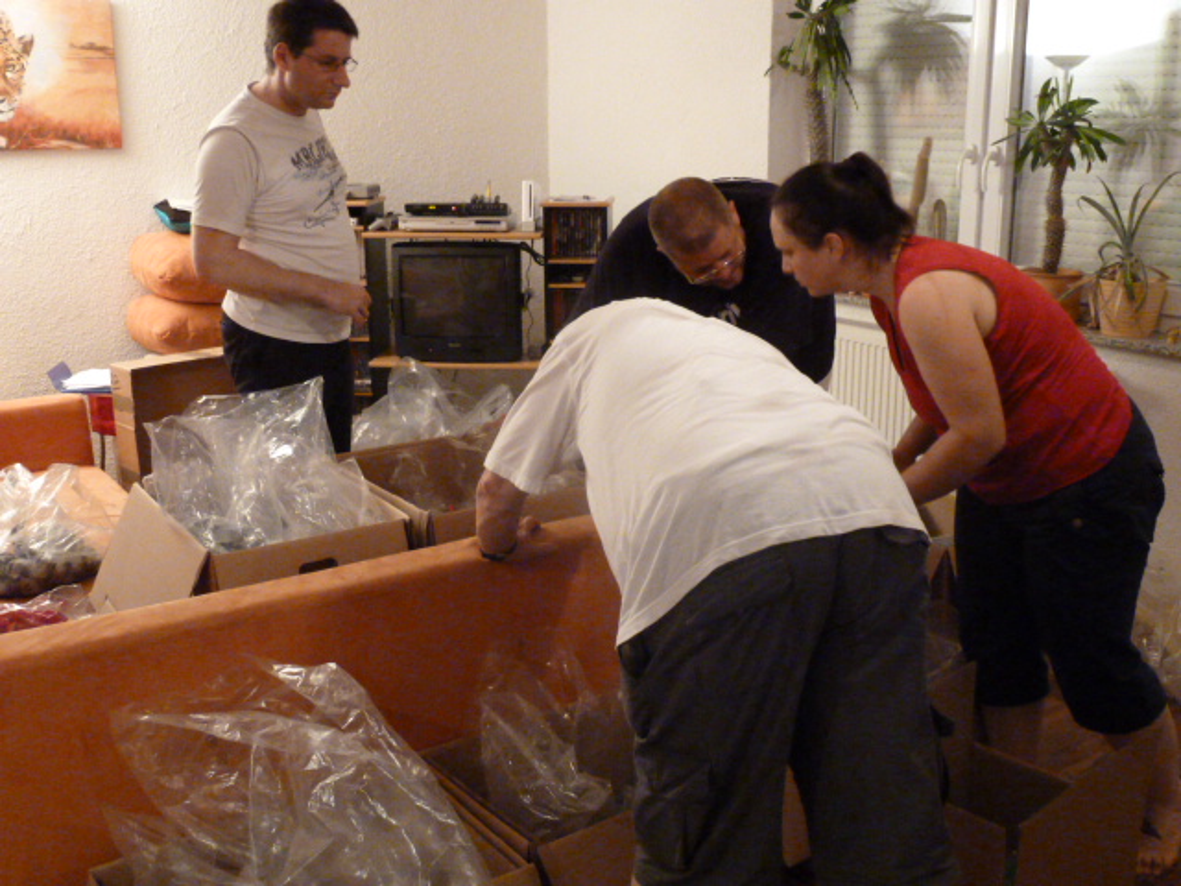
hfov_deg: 50.1
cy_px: 443
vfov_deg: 38.7
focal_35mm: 37
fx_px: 1262
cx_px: 590
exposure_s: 1/15
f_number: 3.6
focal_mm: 6.1
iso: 800
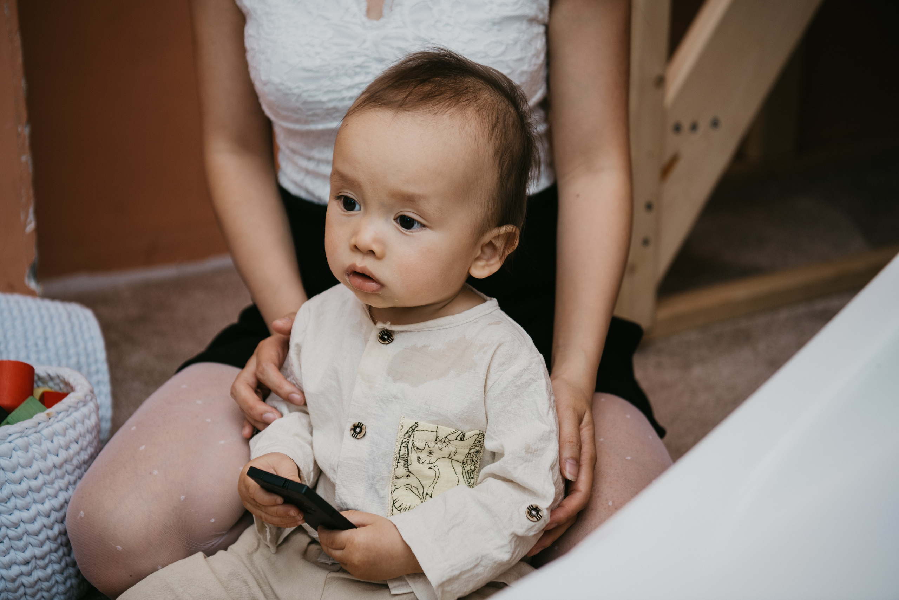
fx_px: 1623
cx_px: 450
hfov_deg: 31.0
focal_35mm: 65
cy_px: 300
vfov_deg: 20.9
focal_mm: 65
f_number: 3.5
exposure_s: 1/160
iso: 100
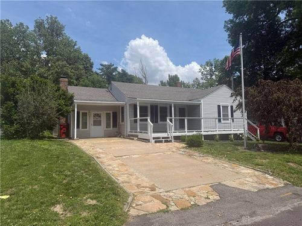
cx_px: 151
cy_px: 113
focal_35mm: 24
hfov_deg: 71.6
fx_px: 209
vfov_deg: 56.8
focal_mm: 6.76
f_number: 1.78
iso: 80
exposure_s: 1/6711
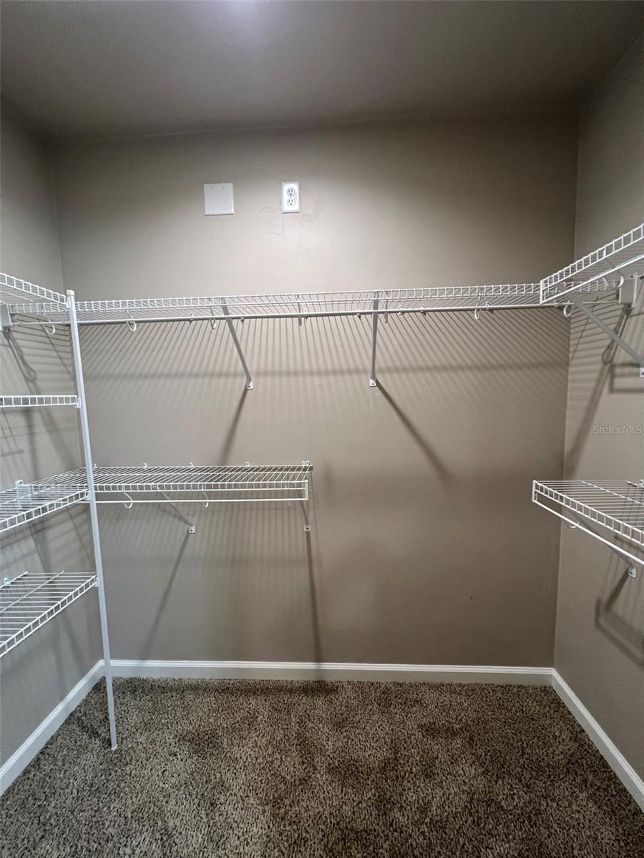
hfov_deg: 89.9
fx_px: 322
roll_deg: +1.4
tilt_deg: -5.3
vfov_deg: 106.2
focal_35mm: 13
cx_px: 322
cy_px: 429
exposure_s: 1/60
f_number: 1.8
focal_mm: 1.57
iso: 125
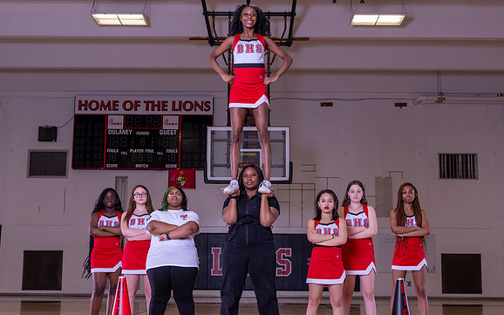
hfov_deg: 43.5
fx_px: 632
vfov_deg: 27.9
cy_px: 197
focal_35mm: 46
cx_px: 263
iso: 400
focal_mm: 32
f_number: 6.3
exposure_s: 1/125
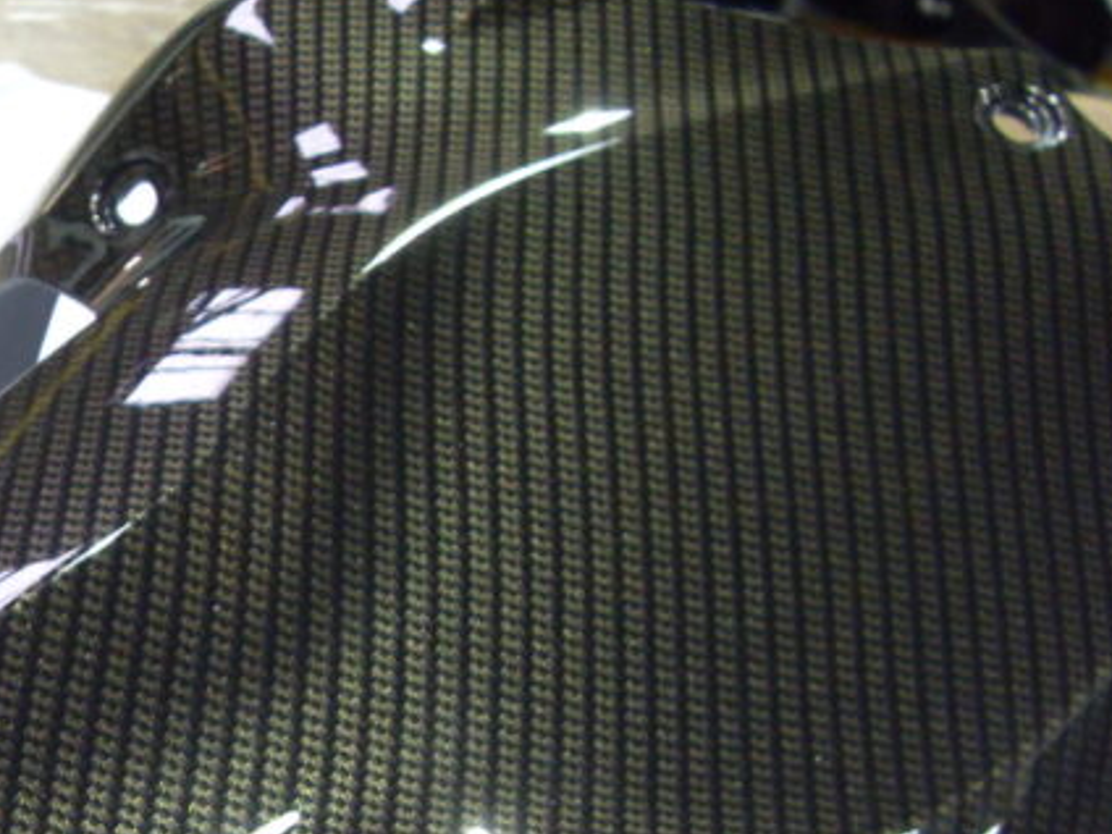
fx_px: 2120
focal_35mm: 66
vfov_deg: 21.7
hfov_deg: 29.0
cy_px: 750
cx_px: 312
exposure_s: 1/15
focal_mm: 6.3
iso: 200
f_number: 2.8
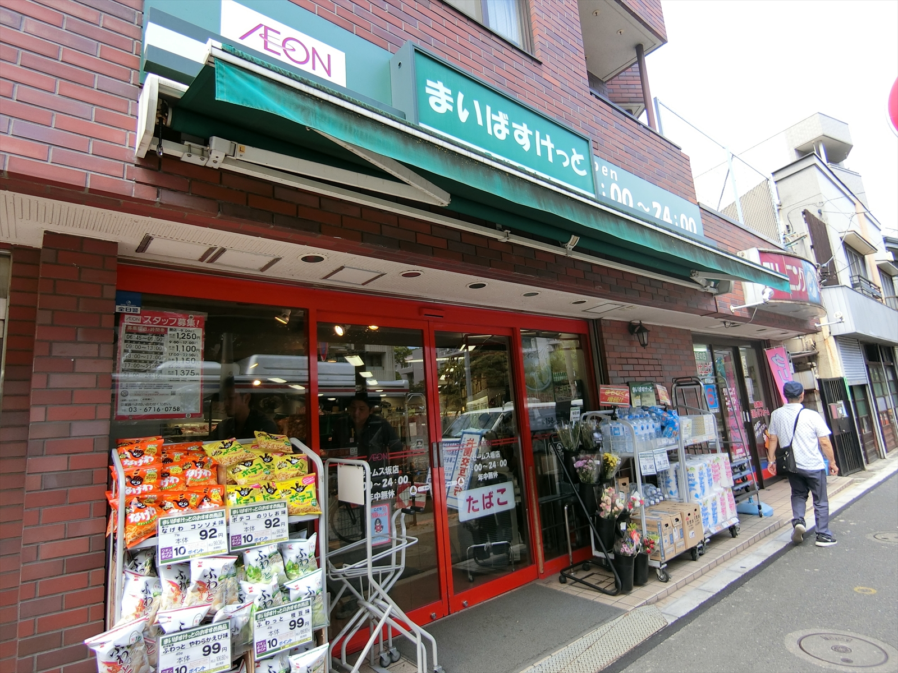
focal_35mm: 19
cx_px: 449
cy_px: 336
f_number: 2.7
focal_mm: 4.06
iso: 80
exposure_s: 1/320
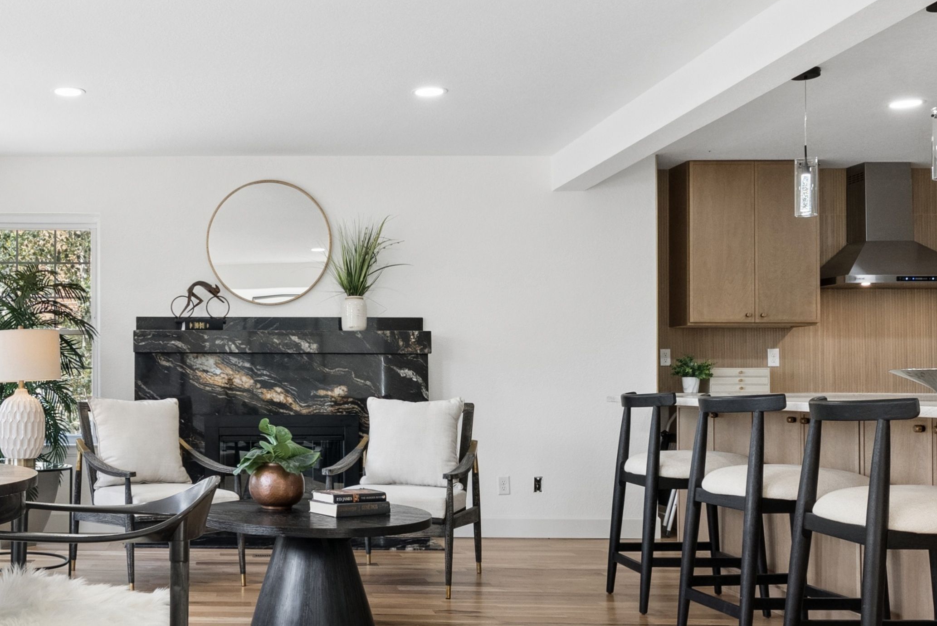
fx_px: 1016
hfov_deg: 46.4
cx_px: 163
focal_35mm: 39
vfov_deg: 34.0
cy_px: 404
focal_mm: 19
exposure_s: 1/100
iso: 800
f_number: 9
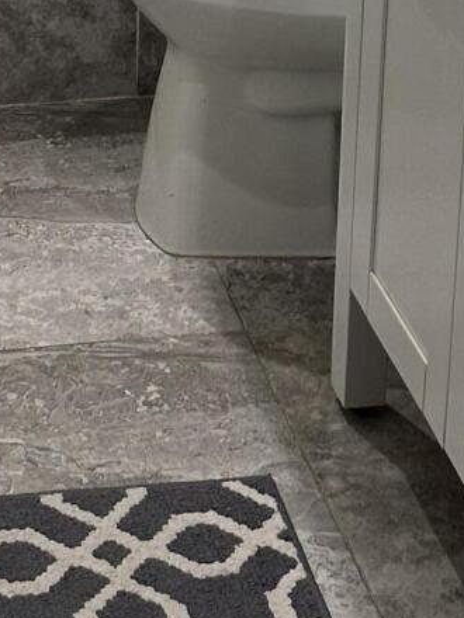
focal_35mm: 109
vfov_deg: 16.5
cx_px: 4
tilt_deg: -16.4
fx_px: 1948
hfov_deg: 13.4
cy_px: -308
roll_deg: -0.7
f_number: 1.78
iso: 125
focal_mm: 6.86
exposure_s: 1/60
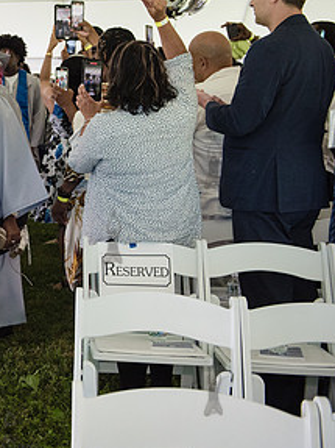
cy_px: 162
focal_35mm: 68
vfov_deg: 28.4
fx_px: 878
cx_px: -89
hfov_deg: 20.0
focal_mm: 35
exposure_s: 1/400
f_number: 4
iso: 2500
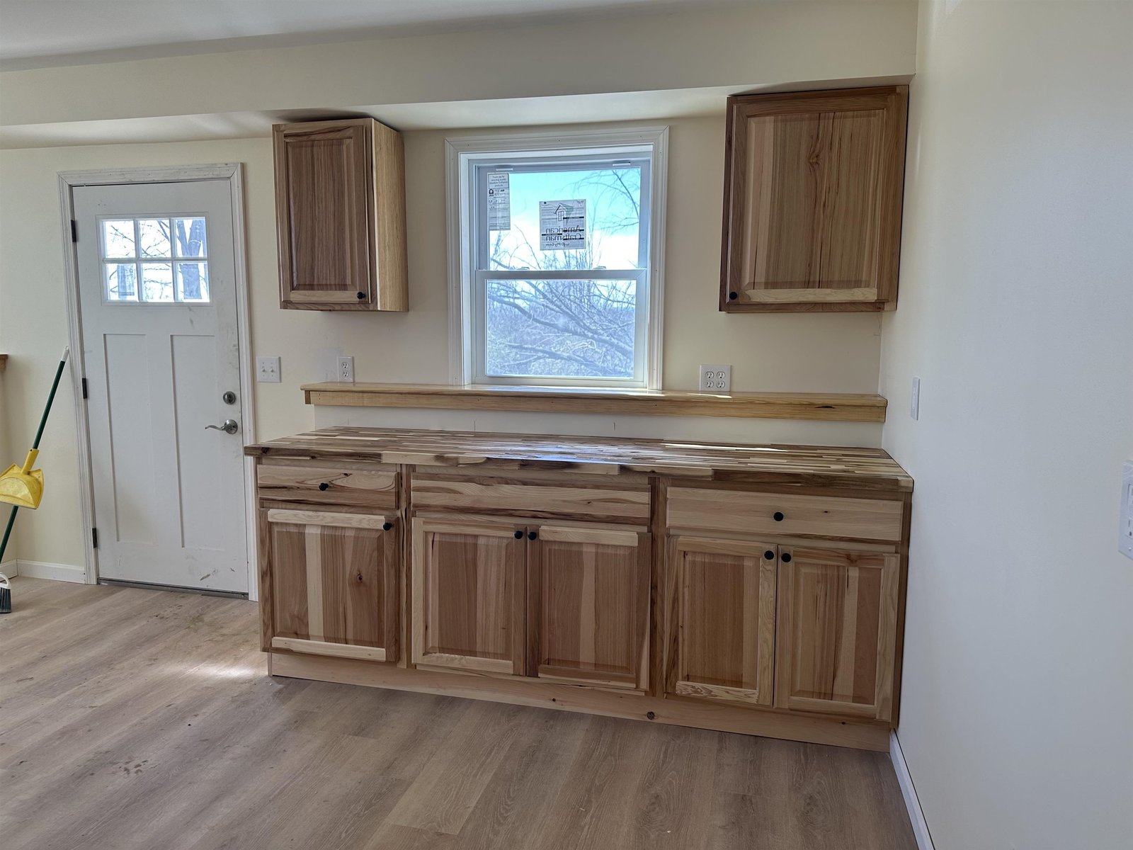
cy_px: 425
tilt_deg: -7.4
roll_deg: -0.9
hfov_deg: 71.6
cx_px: 566
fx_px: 786
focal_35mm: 24
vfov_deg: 56.8
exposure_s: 1/219
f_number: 1.78
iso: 80
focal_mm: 6.86
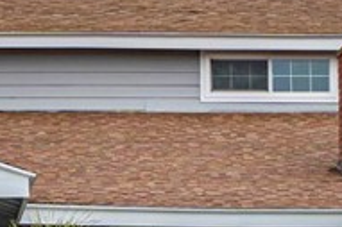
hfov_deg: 11.4
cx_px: -64
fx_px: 1680
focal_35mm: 177
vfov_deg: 7.7
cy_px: 298
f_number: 5
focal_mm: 22
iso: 125
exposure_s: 1/1250
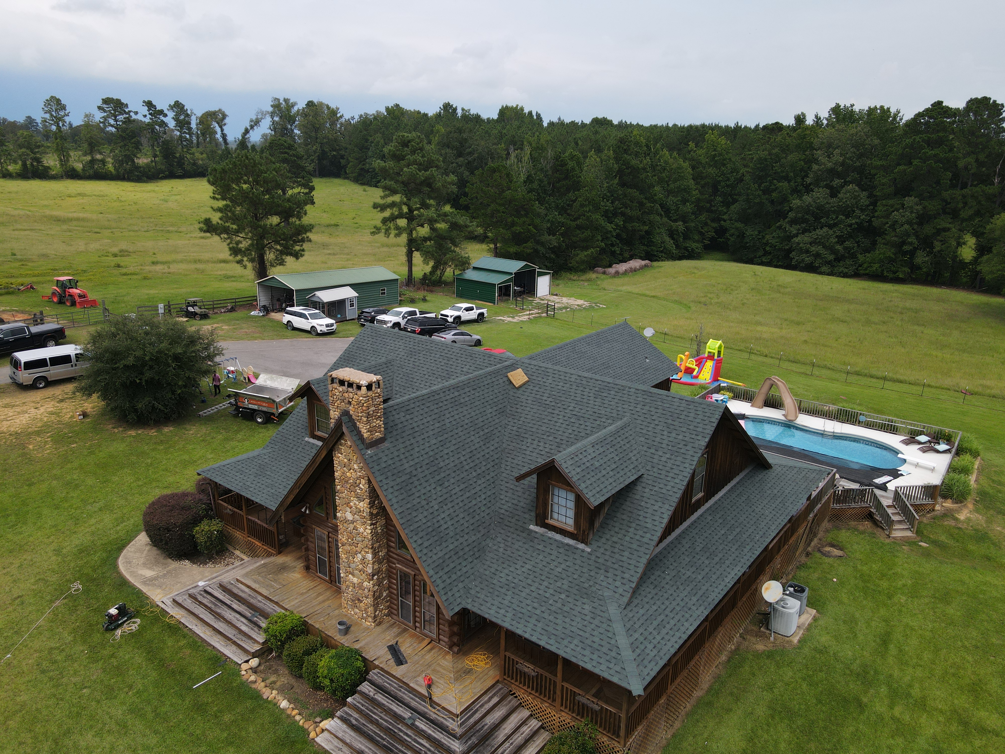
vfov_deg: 56.8
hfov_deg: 71.6
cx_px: 502
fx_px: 697
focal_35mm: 24
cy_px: 377
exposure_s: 1/725
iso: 100
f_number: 2.8
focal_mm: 4.5
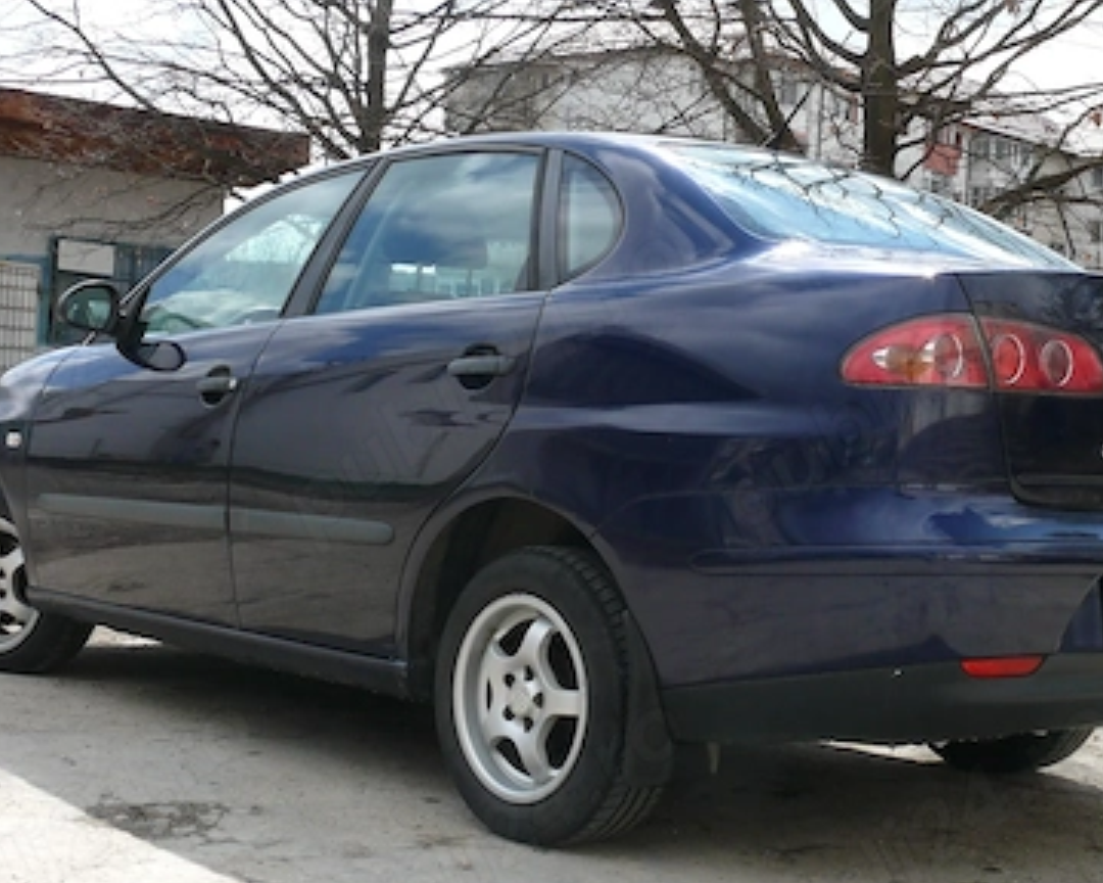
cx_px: 699
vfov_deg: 26.7
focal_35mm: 57
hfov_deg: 32.8
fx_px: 1861
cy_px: 417
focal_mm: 7.4
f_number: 5.6
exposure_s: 1/320
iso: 100
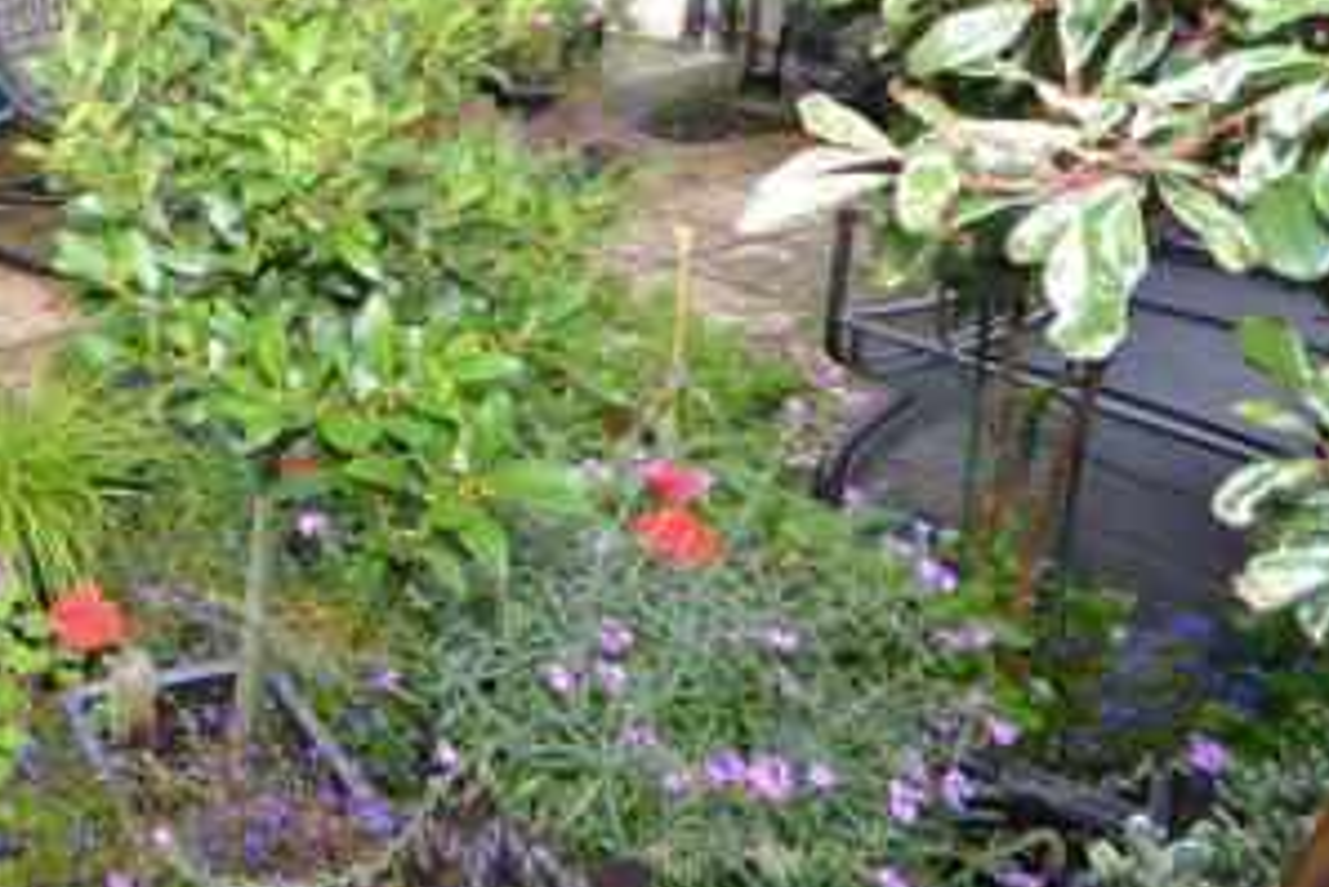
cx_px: -78
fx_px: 1219
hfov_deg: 45.4
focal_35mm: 33
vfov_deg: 36.2
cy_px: 7
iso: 320
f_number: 5.6
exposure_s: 1/125
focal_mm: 10
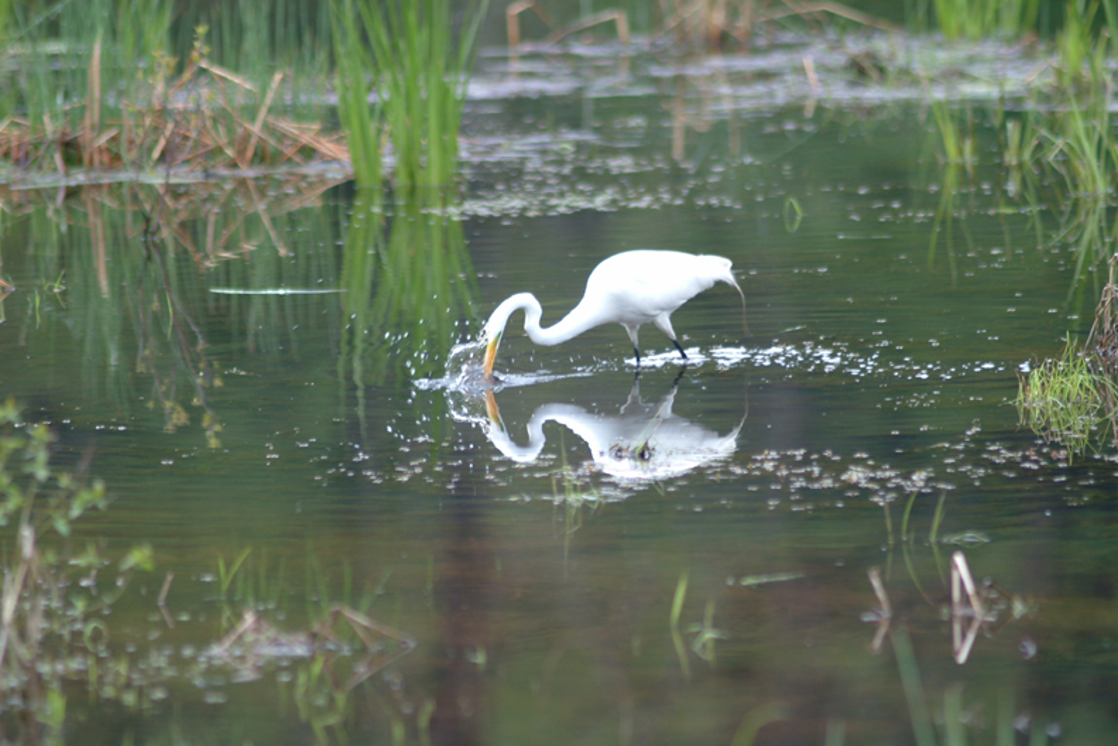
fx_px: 13927
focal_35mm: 448
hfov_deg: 4.6
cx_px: 559
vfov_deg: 3.1
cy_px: 373
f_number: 2.8
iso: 200
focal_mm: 299
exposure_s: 1/180
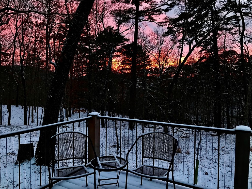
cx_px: 126
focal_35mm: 28
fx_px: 204
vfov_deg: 49.7
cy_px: 94
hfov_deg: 63.4
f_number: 1.8
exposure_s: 1/15
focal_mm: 3.99
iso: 40
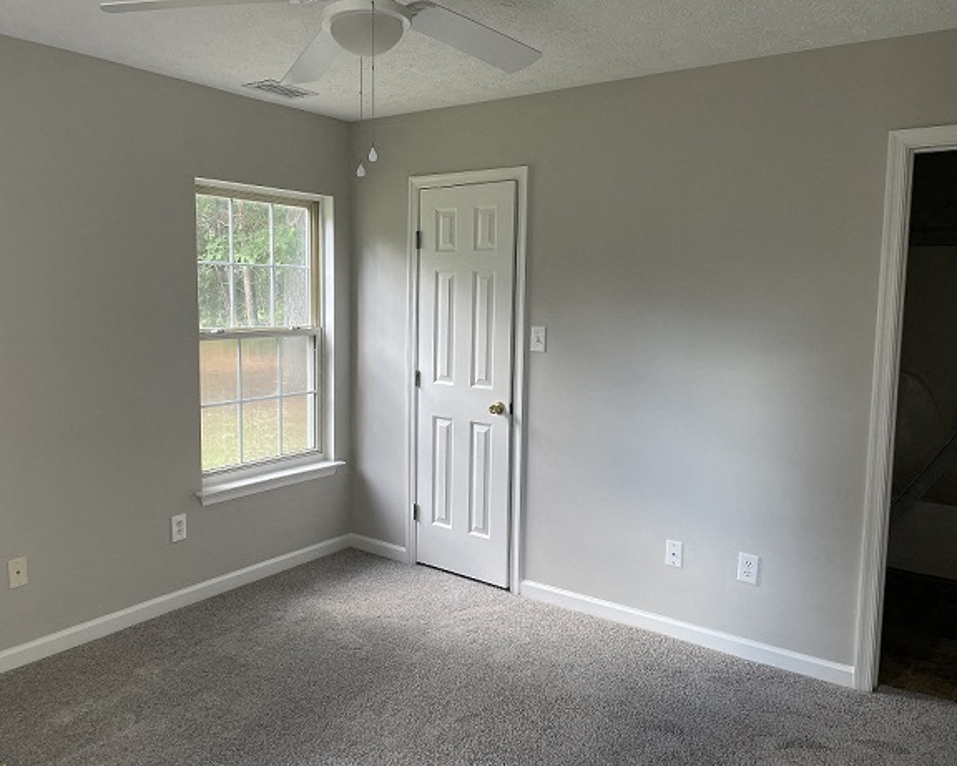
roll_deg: -0.3
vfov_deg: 51.5
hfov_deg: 62.1
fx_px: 793
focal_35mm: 28
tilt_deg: -5.2
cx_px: 437
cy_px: 378
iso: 50
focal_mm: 4.2
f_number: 1.6
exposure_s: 1/120
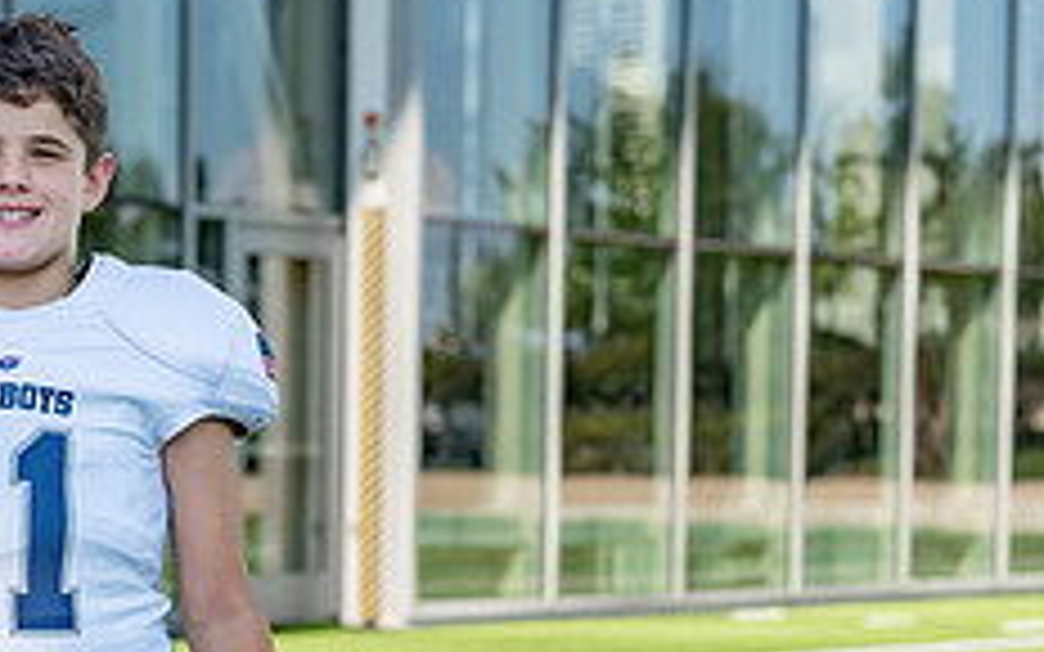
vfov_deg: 8.9
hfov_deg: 14.1
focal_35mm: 146
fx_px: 4154
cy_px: 763
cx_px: 49
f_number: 2.8
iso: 100
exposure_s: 1/640
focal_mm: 50
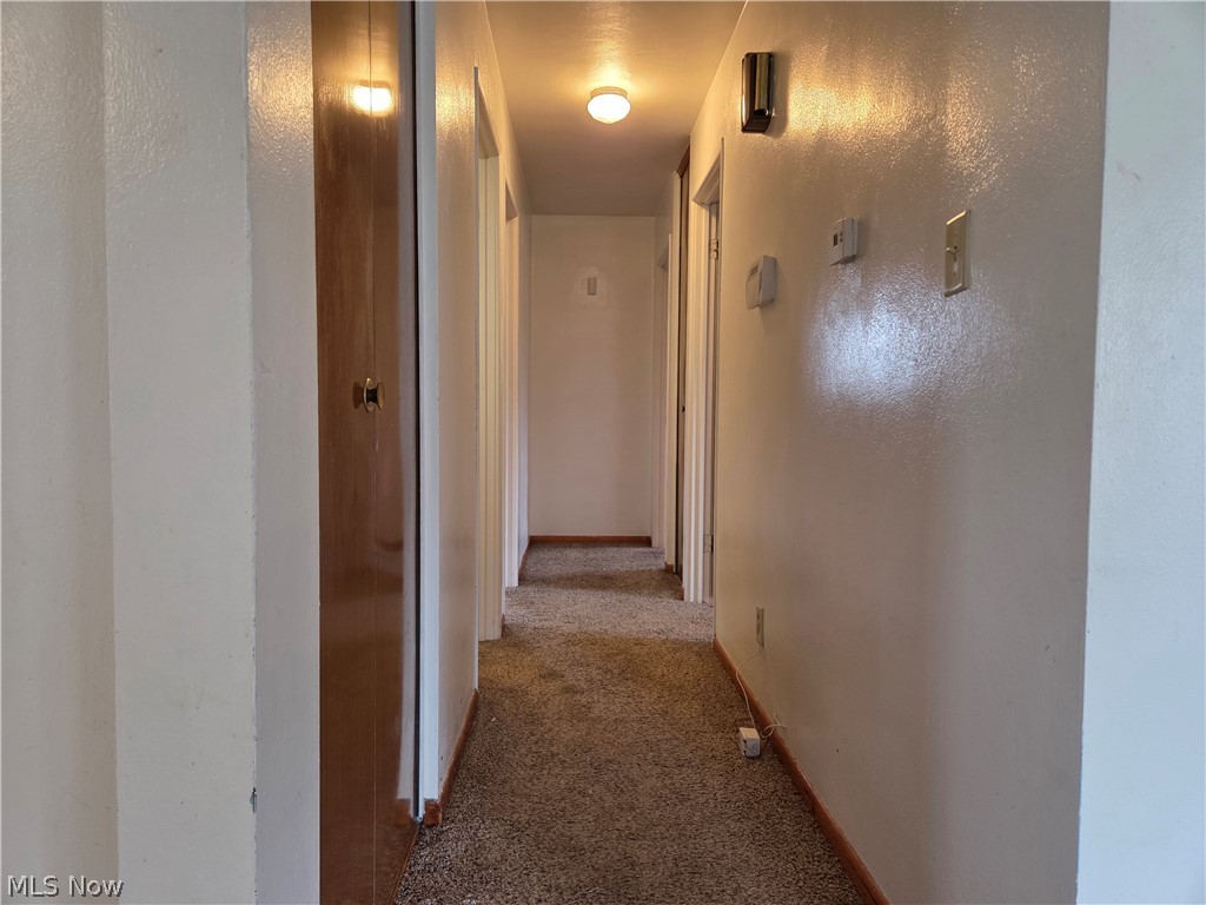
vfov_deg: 58.9
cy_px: 452
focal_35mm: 23
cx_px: 603
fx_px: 801
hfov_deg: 73.9
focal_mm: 5.4
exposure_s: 1/120
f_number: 1.8
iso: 400
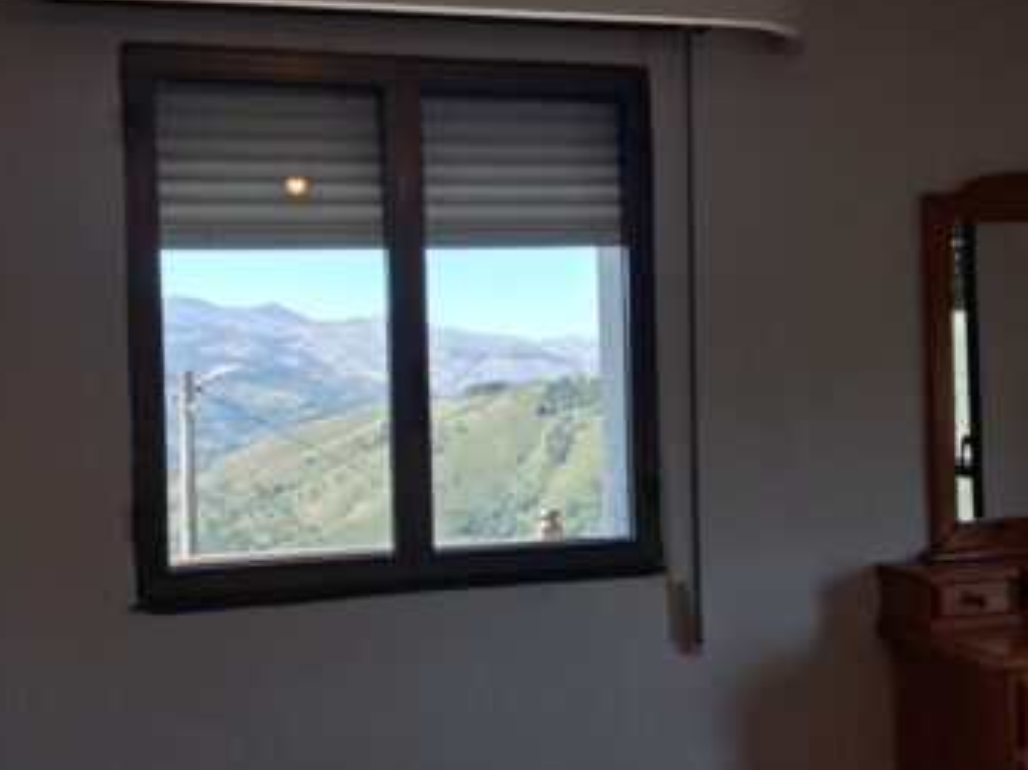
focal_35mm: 32
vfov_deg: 44.1
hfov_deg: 56.8
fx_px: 950
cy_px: 390
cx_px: 493
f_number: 1.8
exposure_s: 1/156
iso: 25
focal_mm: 4
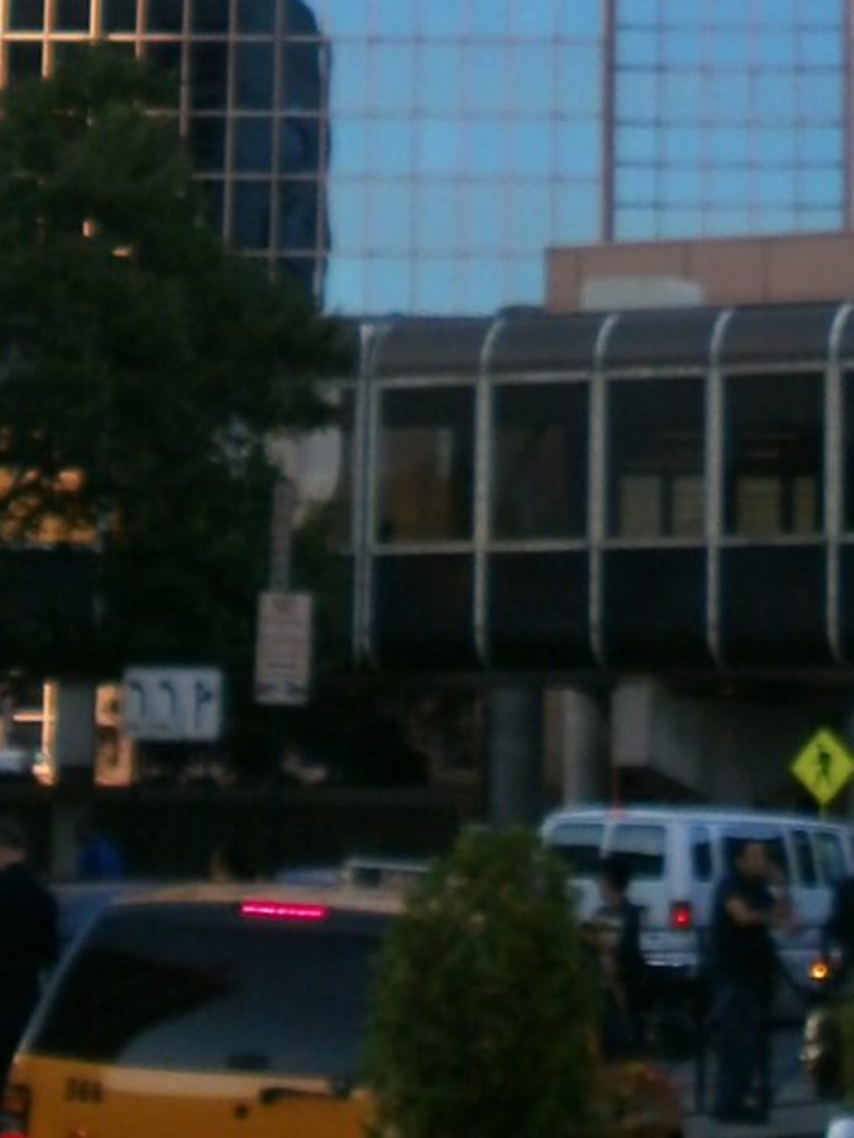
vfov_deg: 12.2
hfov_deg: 9.4
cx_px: 679
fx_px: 5164
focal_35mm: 157
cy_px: -322
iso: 100
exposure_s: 1/320
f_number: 3.4
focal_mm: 6.9
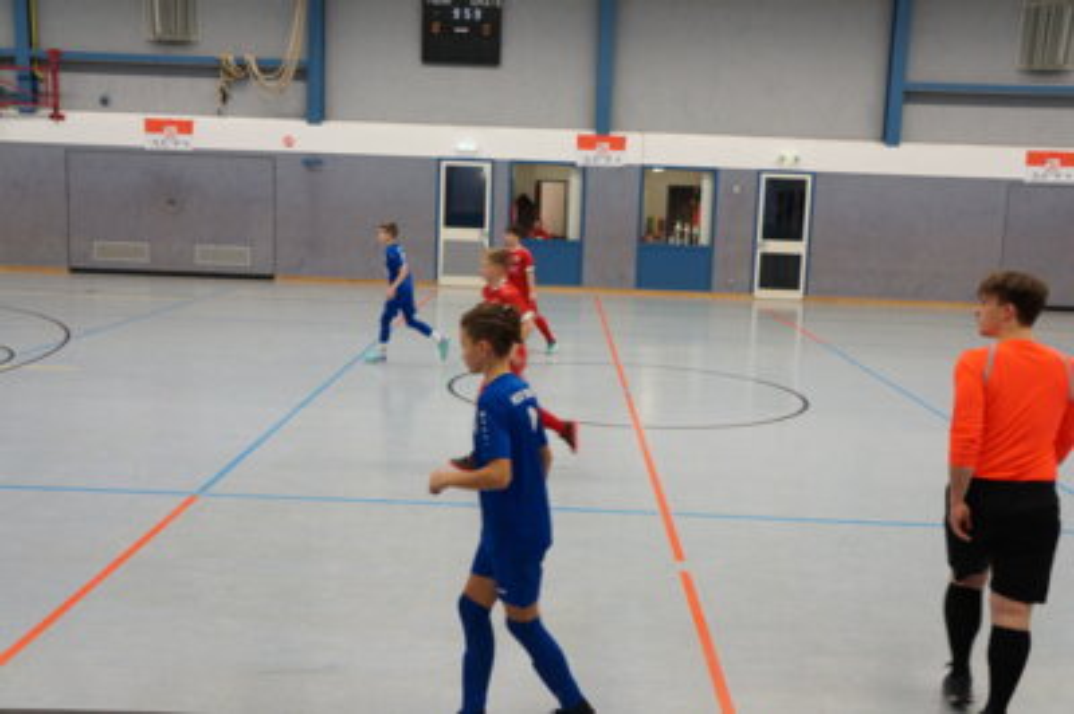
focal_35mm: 38
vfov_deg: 35.4
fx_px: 1118
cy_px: 357
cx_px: 537
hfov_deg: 51.3
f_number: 7.1
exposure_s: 1/60
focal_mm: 25
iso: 1600
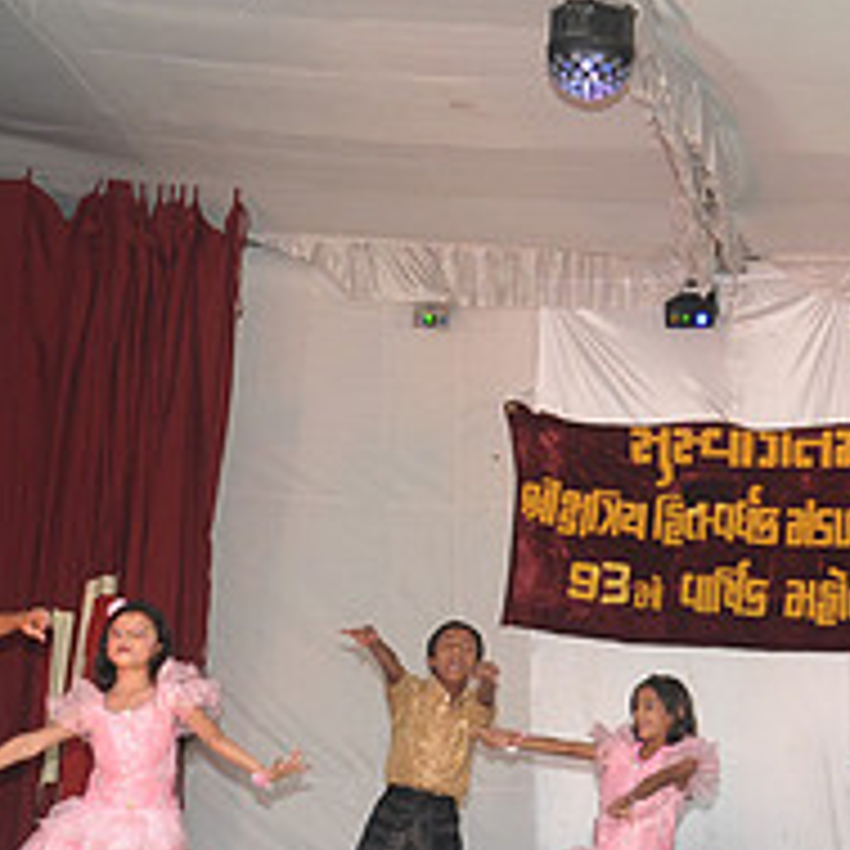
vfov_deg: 13.9
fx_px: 3473
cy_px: 344
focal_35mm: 125
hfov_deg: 13.9
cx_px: 711
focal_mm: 32
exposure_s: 1/125
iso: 500
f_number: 6.3
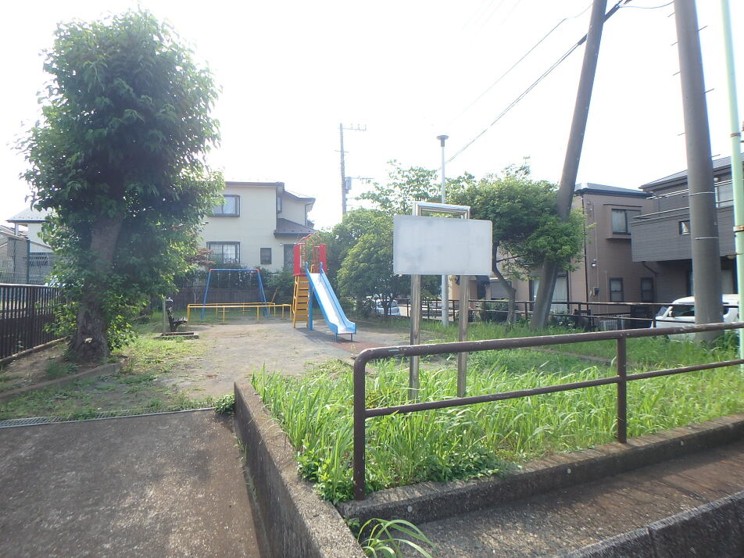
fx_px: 451
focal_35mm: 21
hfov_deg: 79.0
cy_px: 279
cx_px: 372
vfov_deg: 63.4
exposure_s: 1/400
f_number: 3.5
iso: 125
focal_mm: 3.7
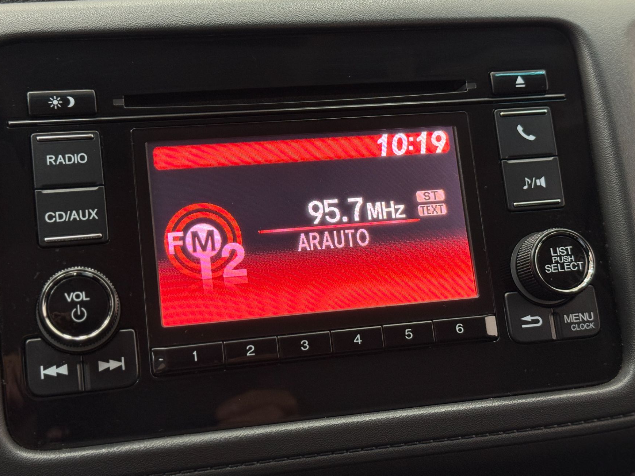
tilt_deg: -23.7
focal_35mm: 53
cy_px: 227
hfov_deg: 36.2
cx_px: 306
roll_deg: -3.5
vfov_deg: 27.5
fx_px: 972
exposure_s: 1/60
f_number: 1.78
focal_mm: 6.76
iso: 160
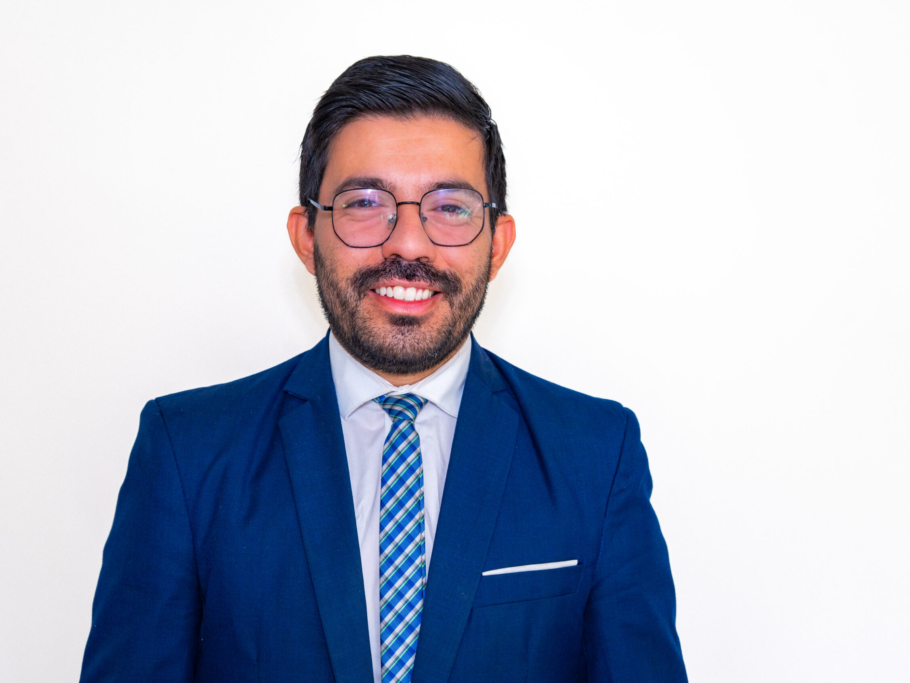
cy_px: 341
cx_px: 405
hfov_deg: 41.2
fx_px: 1209
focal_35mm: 46
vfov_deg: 31.5
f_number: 4.5
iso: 640
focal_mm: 42
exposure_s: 1/160
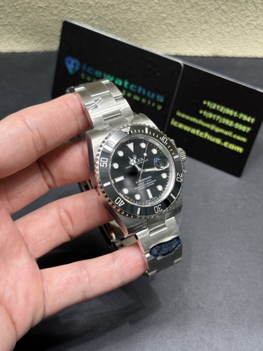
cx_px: 132
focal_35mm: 48
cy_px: 176
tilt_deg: -54.9
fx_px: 486
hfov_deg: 30.3
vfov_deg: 39.7
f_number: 1.78
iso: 64
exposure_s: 1/50
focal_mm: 6.76
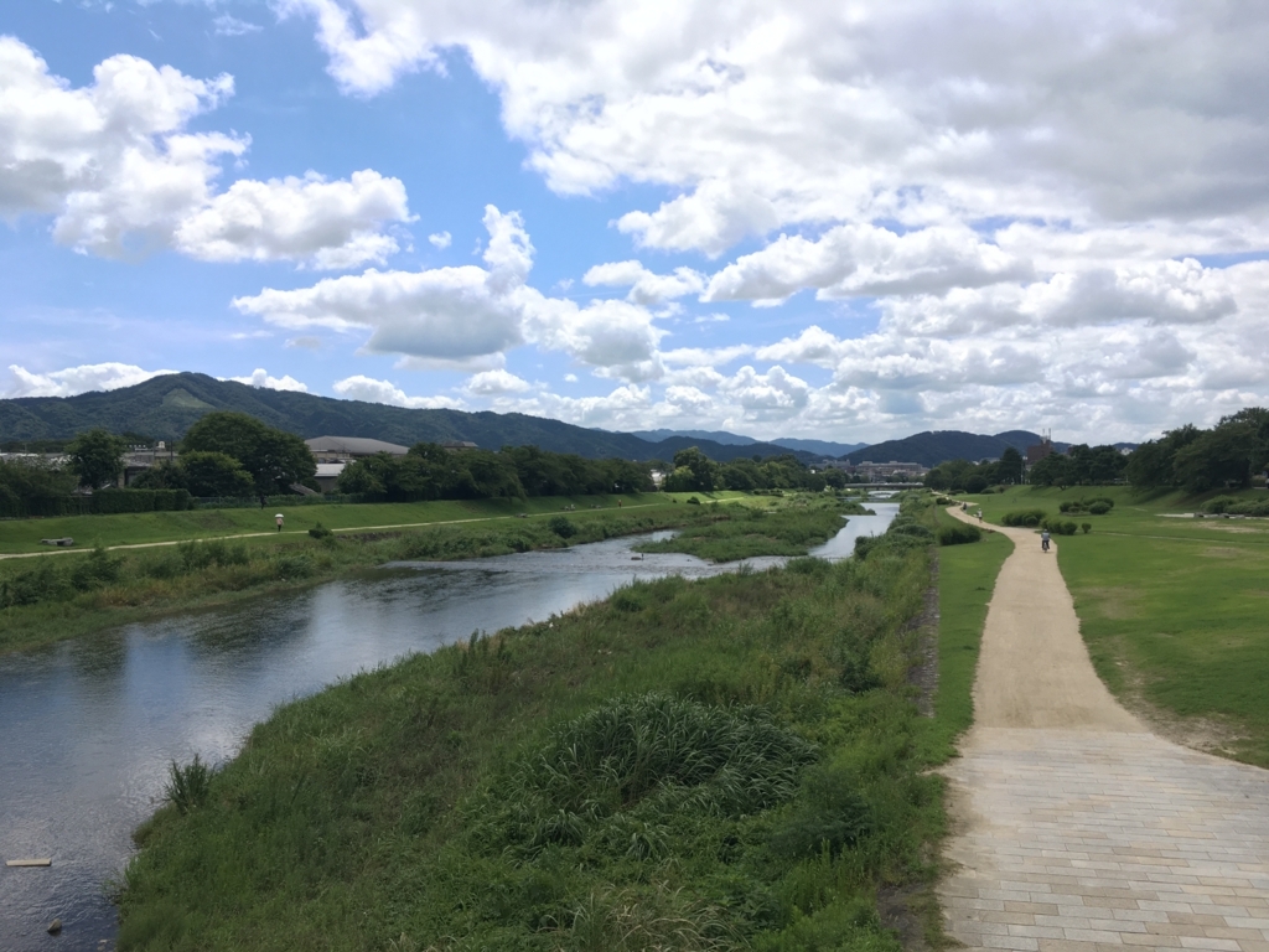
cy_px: 476
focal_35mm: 29
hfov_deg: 61.7
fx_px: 1063
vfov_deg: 48.2
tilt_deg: -0.7
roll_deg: -0.5
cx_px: 634
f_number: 2.2
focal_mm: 4.15
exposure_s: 1/845
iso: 25
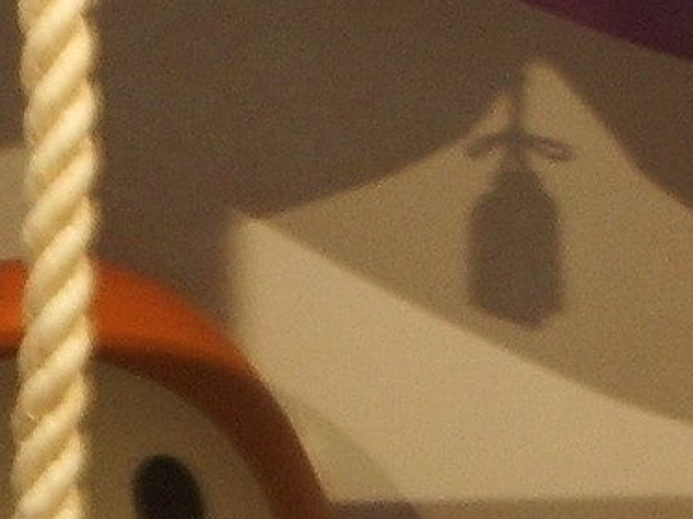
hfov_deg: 4.1
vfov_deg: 3.0
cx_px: -211
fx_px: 9763
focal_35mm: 488
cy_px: 528
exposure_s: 1/13
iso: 100
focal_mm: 14.6
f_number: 4.4
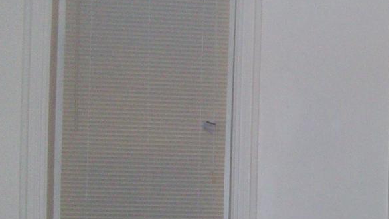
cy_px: 202
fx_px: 939
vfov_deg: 13.2
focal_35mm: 91
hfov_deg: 21.9
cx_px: 452
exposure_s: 1/60
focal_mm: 5.7
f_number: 2.8
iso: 160
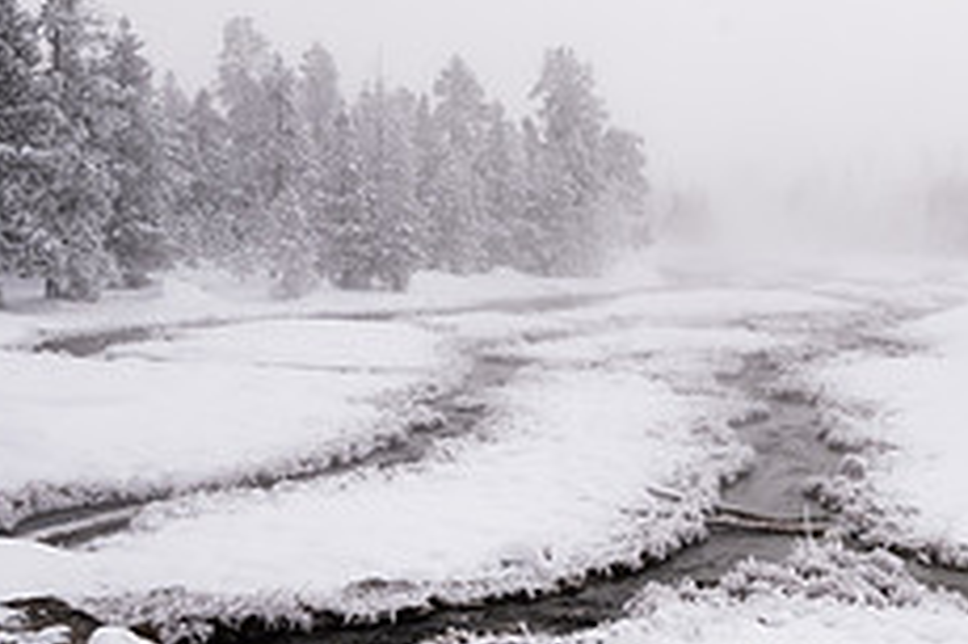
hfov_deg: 28.8
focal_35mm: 65
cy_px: 385
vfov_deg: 20.9
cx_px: 989
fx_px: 1746
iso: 250
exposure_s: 1/125
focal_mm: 24.5
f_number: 11
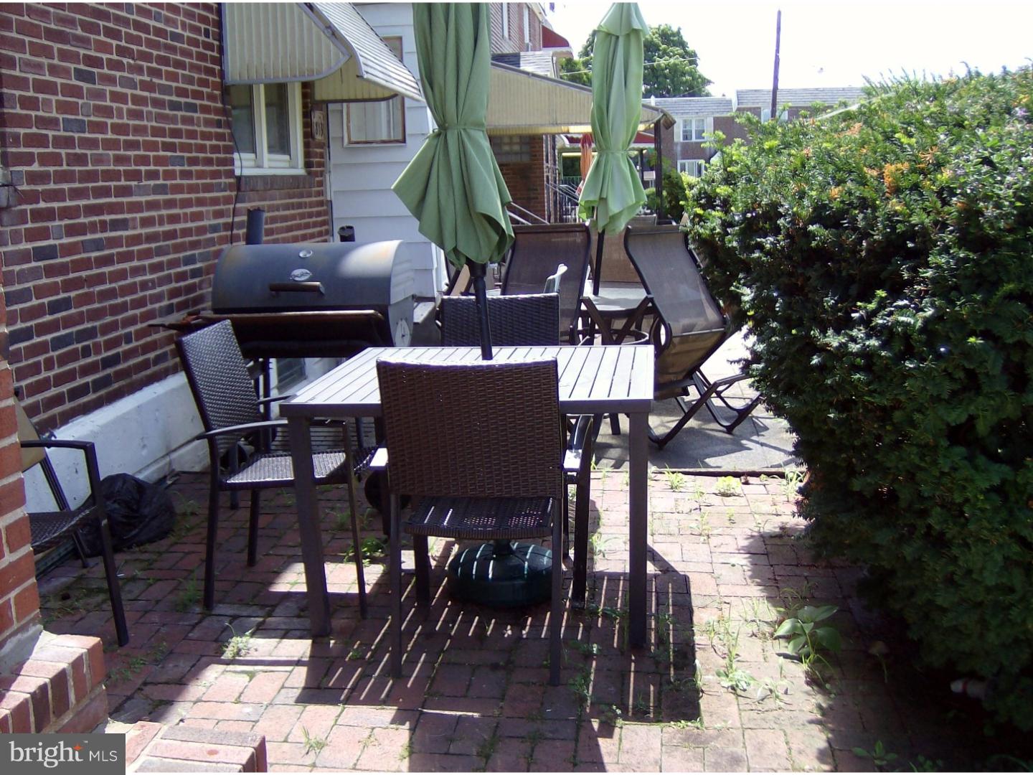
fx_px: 1074
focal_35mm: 36
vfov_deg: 39.7
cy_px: 388
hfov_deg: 51.4
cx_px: 516
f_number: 2.8
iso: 100
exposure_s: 1/458
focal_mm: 6
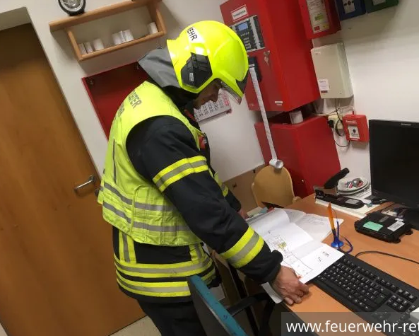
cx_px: 222
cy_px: 170
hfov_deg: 57.1
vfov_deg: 47.1
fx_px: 385
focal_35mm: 31
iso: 100
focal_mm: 4.15
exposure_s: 1/33
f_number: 2.2
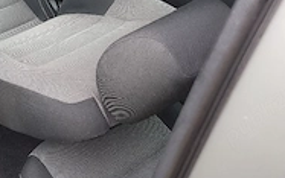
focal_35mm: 59
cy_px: 6
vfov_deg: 21.4
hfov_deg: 33.8
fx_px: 458
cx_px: 67
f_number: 1.7
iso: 64
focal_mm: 4.2
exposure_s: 1/100
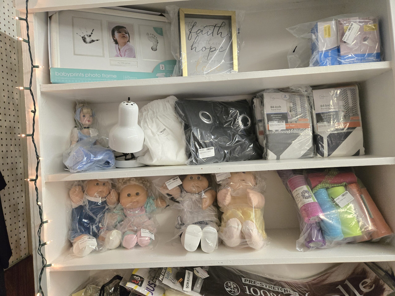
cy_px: 148
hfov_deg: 73.9
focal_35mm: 23
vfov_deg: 58.9
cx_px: 198
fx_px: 262
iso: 1000
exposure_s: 1/120
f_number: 1.8
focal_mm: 5.4
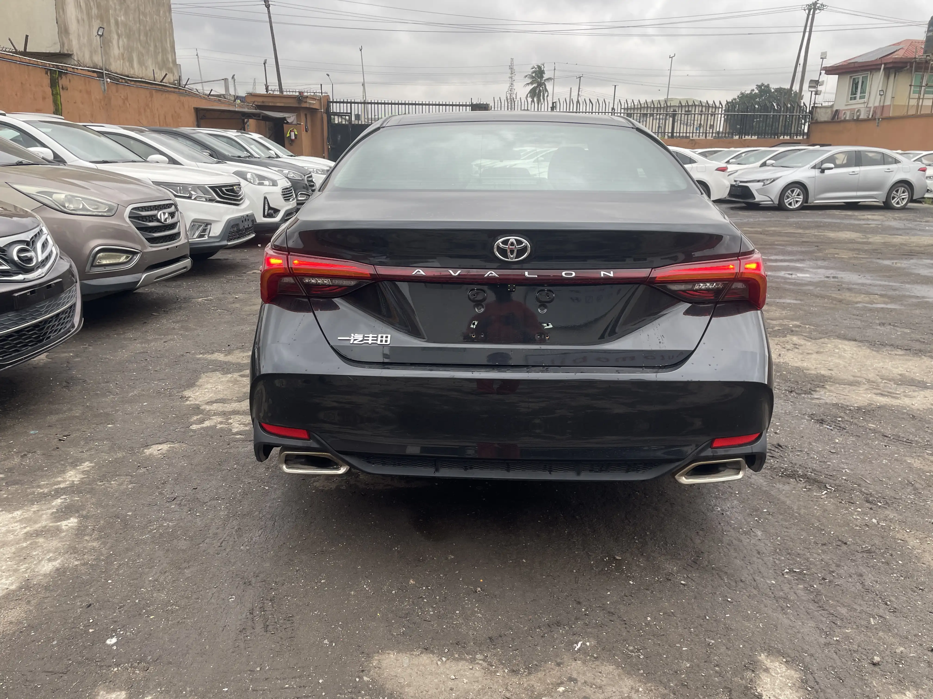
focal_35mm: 26
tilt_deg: -15.8
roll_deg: -0.6
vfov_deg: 53.1
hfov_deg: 67.3
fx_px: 701
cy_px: 350
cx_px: 466
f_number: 1.6
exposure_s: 1/299
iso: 32
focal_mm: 4.2
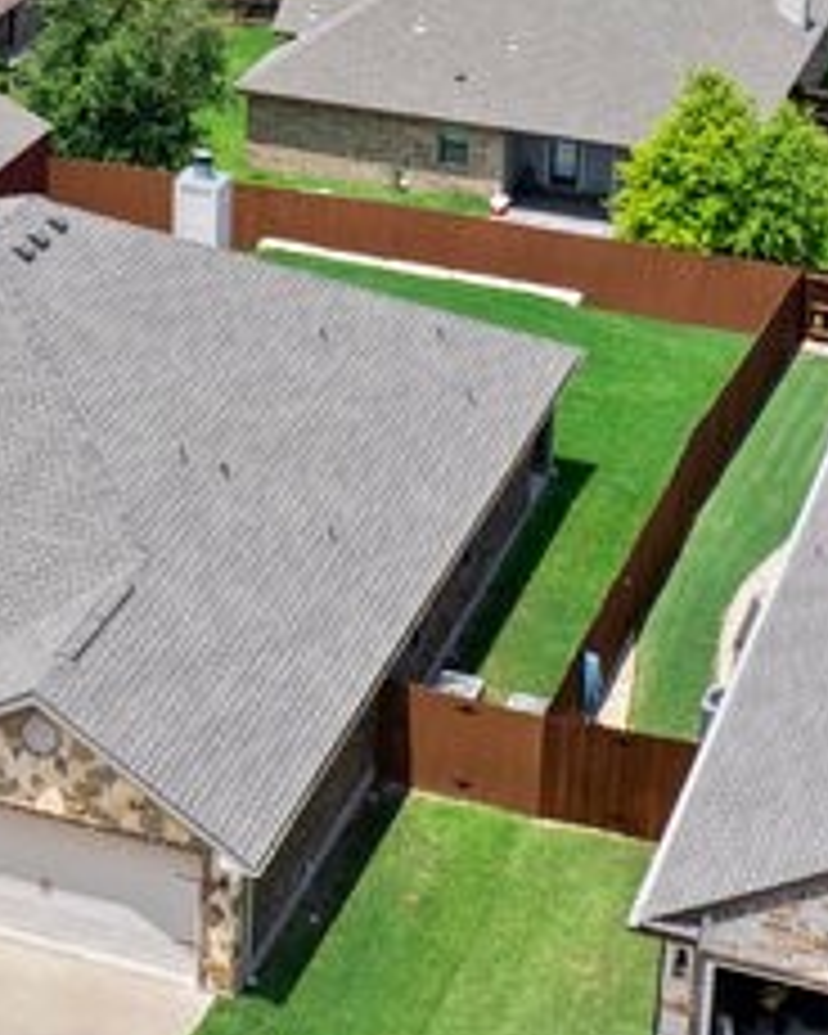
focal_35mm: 102
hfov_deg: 14.8
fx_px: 3124
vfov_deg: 18.2
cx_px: -68
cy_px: -88
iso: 100
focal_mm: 12.29
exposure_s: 1/1250
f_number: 2.8
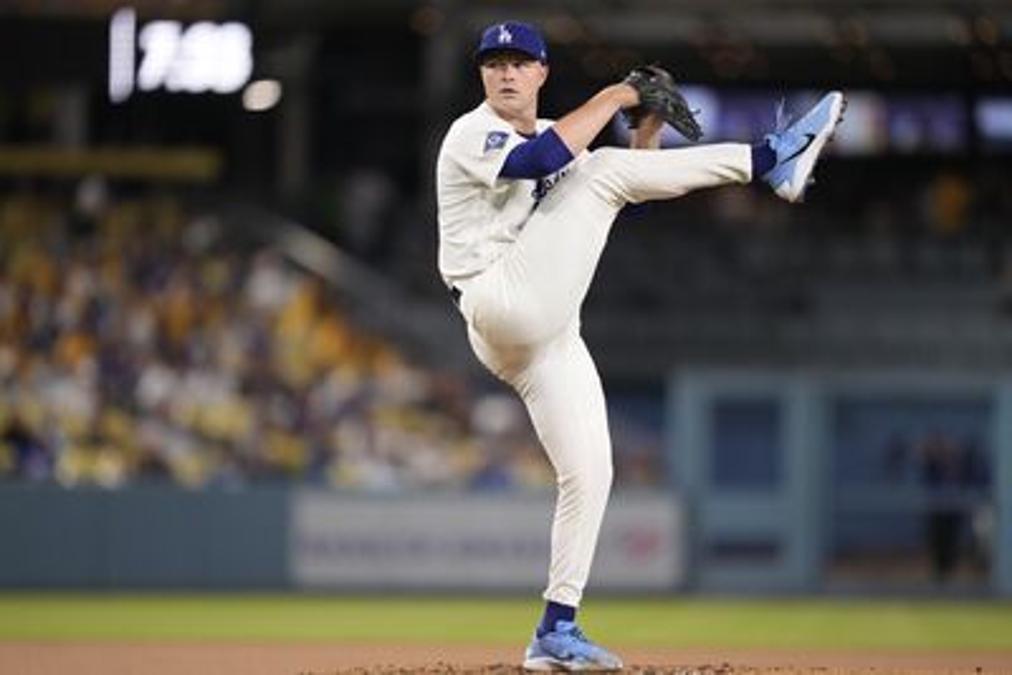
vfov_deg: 3.4
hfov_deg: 5.2
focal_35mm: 400
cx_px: 506
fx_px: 11248
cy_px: 338
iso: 3200
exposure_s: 1/2500
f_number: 2.8
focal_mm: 400
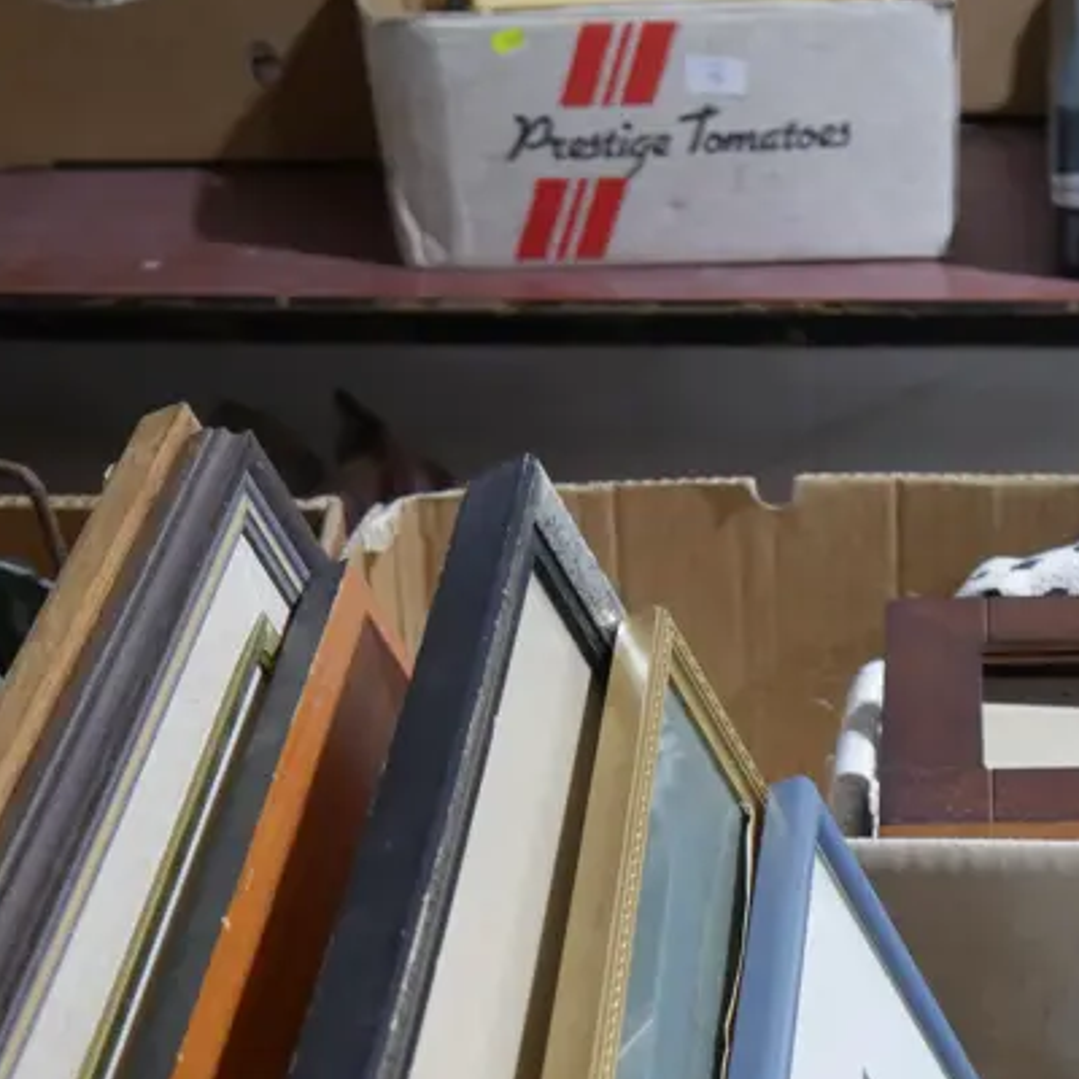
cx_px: 924
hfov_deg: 22.1
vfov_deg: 21.2
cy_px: 1214
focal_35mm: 77
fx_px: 2715
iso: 640
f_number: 4
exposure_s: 1/60
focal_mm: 17
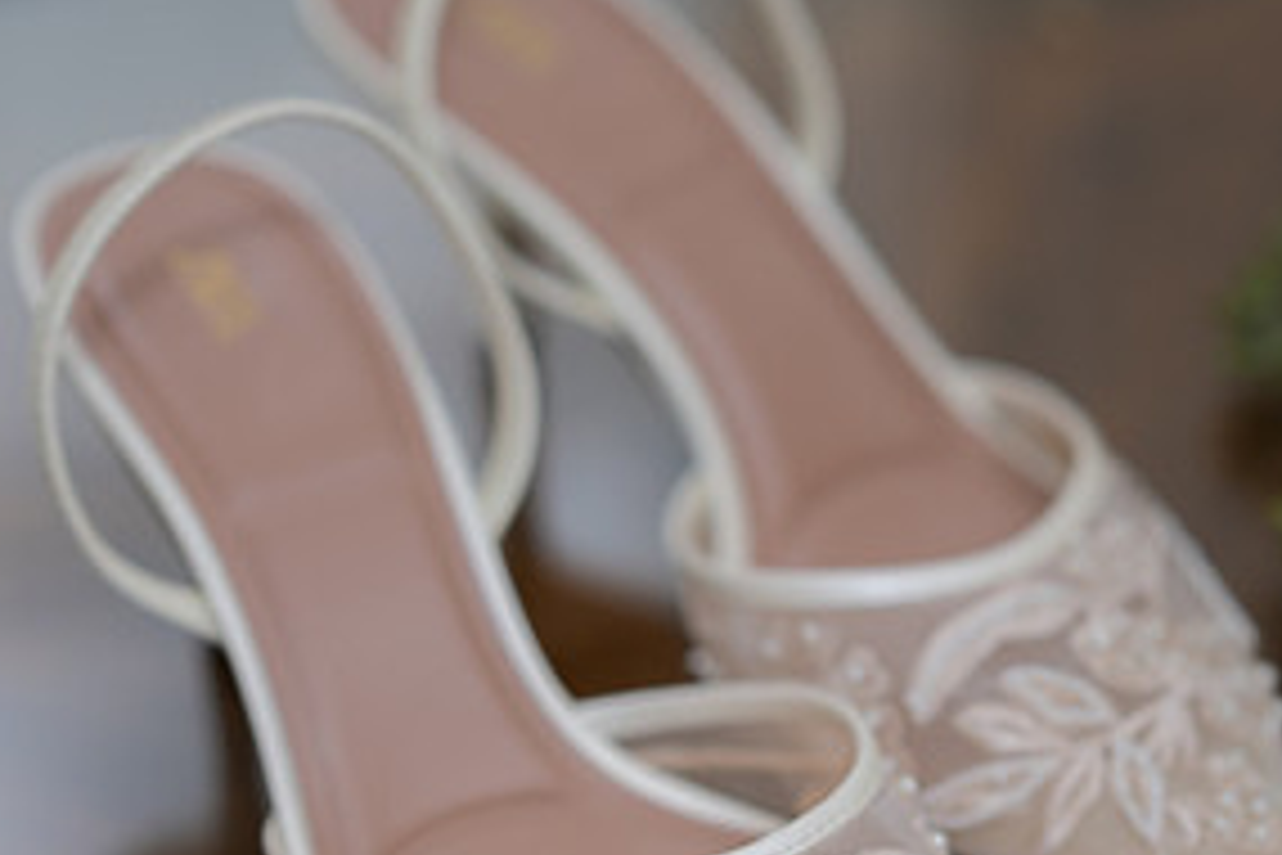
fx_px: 6160
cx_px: 873
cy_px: 682
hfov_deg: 11.9
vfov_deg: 7.9
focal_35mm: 173
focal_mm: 85
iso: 320
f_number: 2
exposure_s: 1/125
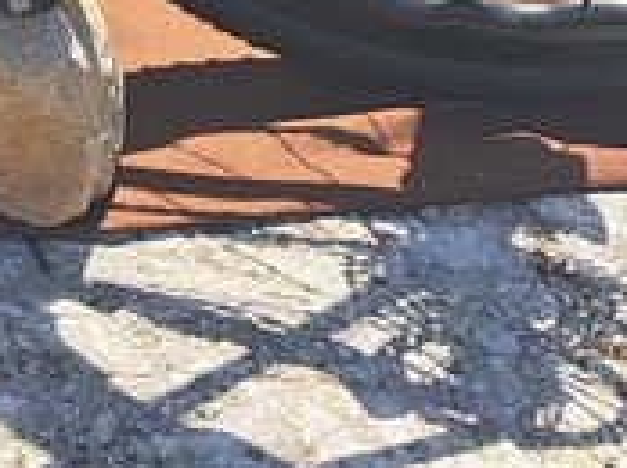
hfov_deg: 13.6
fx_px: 2496
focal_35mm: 138
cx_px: -252
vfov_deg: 9.6
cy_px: -637
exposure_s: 1/561
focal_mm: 5.23
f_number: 1.8
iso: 50
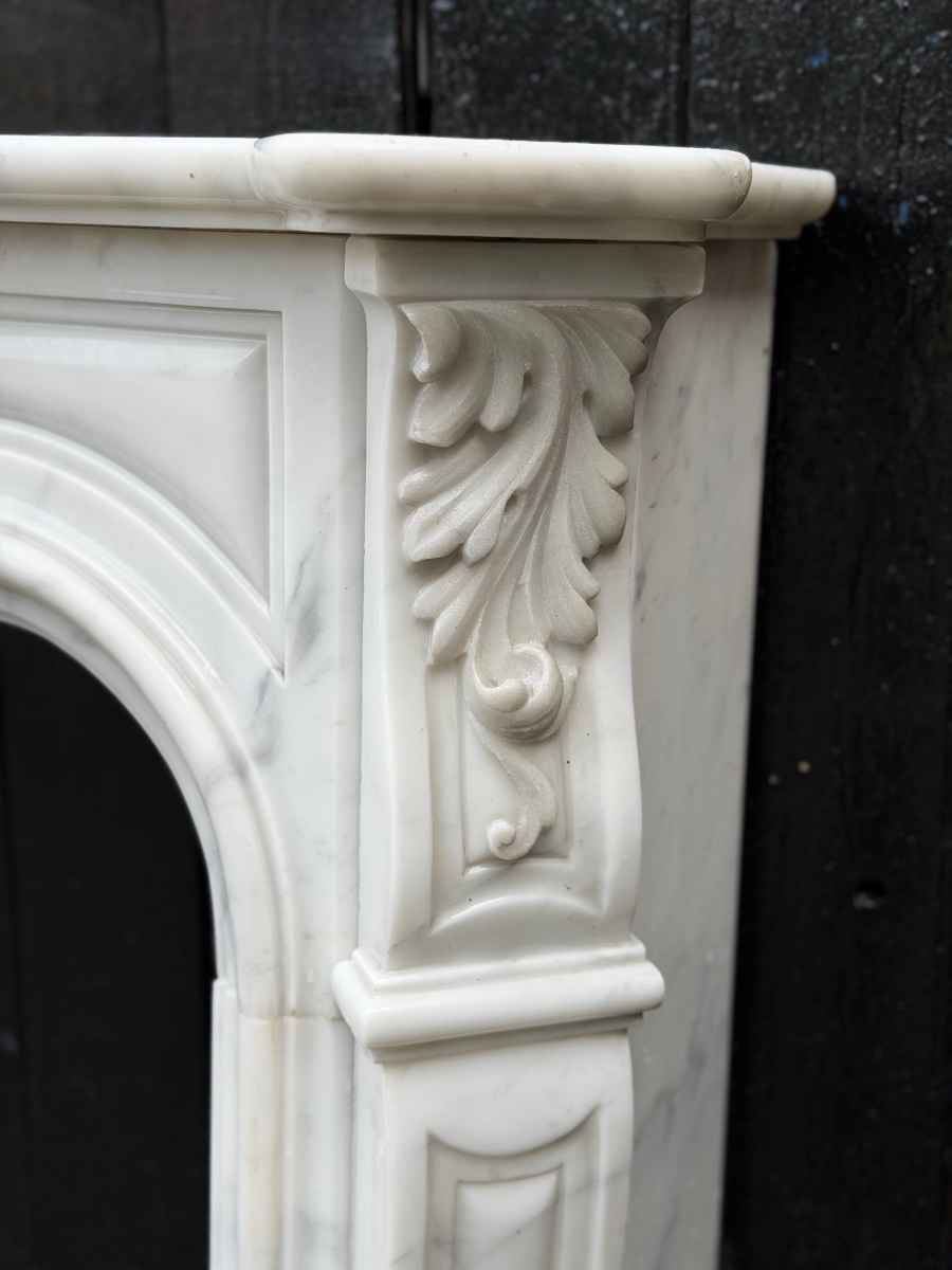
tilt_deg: -13.4
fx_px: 1760
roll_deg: -0.6
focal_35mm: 48
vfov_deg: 39.7
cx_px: 476
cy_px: 635
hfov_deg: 30.3
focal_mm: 6.76
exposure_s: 1/1543
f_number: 1.78
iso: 64
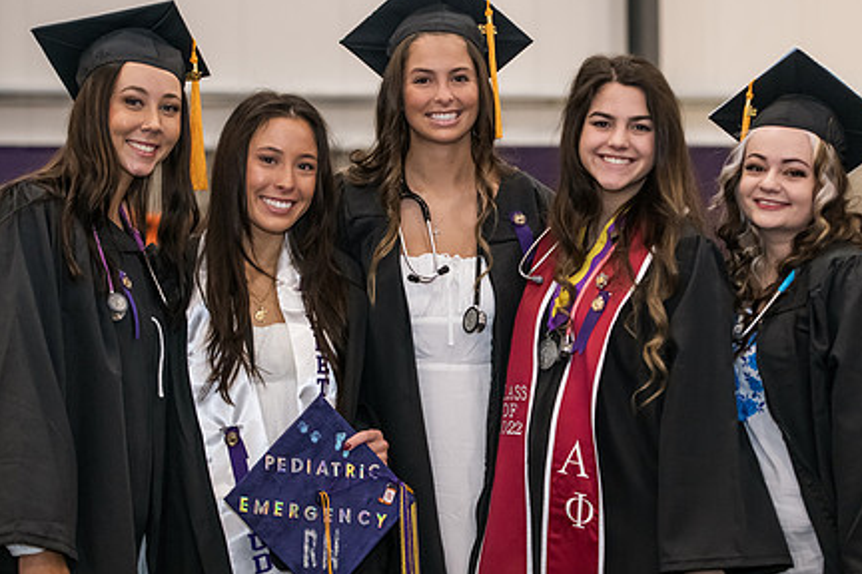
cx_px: 497
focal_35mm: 110
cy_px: 294
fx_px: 2634
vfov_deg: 12.5
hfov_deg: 18.6
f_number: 3.5
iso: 2000
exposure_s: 1/200
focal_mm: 82
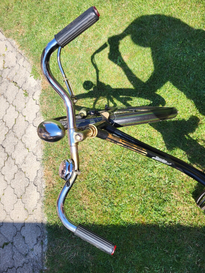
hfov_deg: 53.1
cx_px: 102
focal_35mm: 26
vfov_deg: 67.3
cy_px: 136
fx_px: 205
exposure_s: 1/1255
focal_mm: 5.4
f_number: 1.8
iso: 40
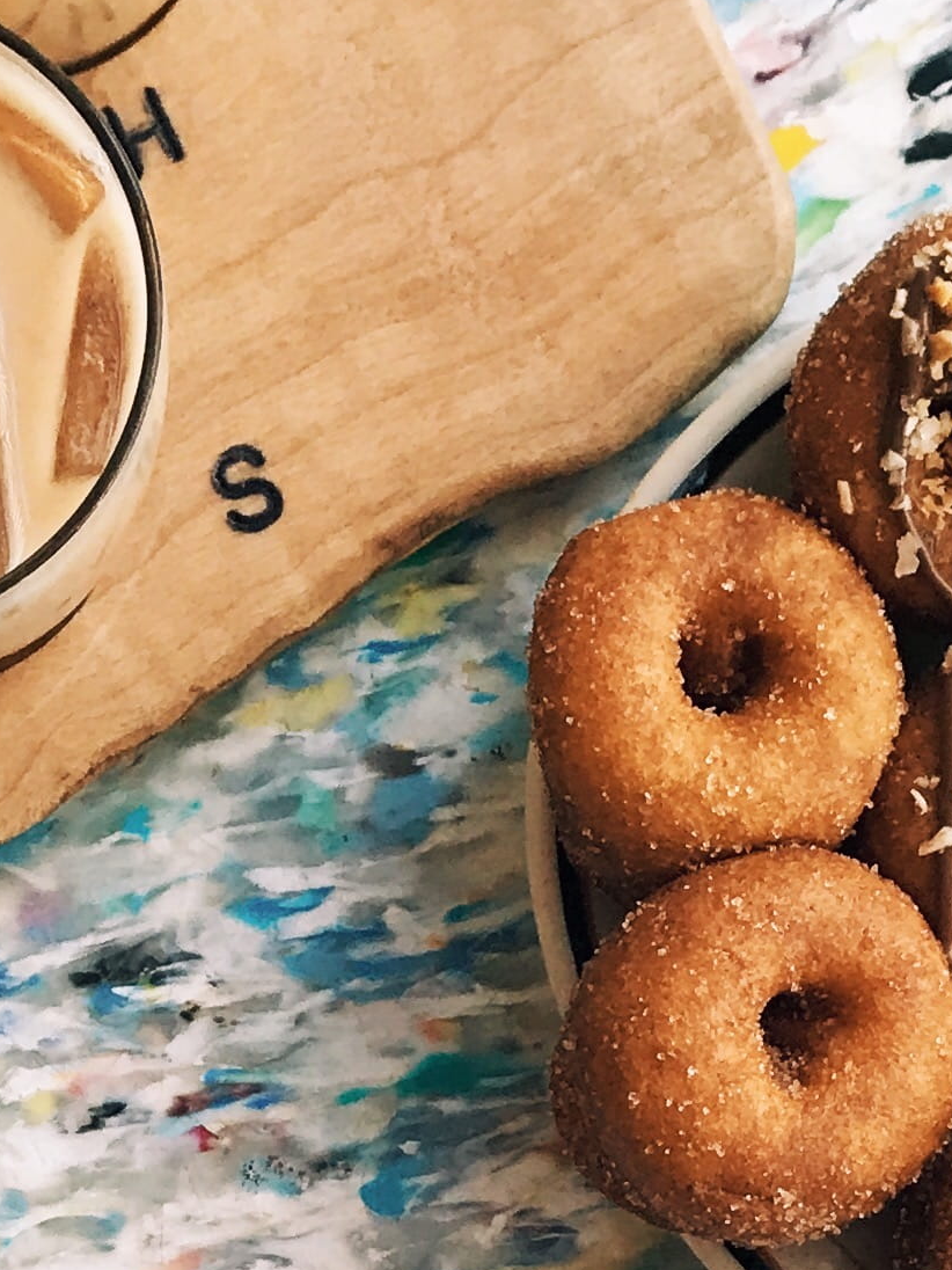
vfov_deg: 18.4
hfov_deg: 14.4
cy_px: 1378
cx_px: 448
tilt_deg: -86.9
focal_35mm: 103
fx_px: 3777
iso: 25
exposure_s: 1/40
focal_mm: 3.99
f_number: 1.8
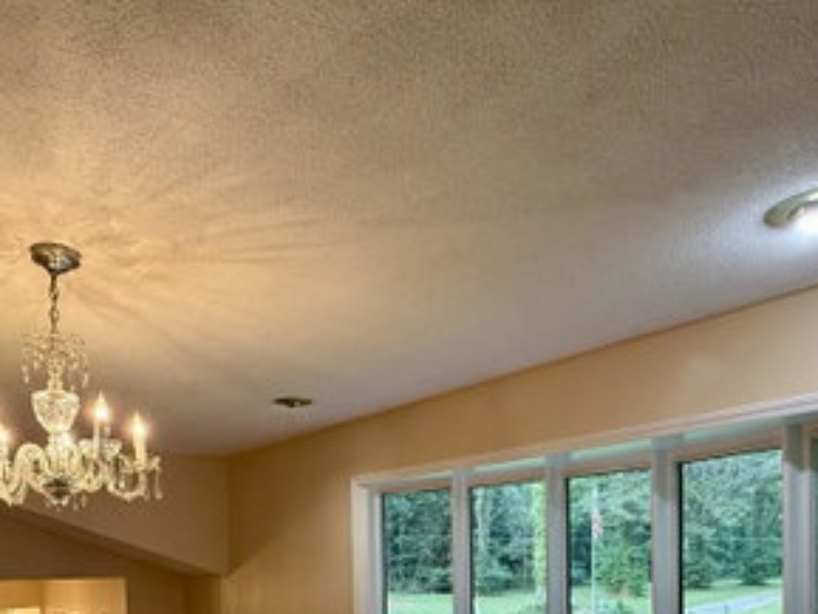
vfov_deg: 40.9
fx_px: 733
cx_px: 355
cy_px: 583
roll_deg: +0.8
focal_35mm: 31
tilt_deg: -1.1
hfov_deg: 58.1
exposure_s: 1/60
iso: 200
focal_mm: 2.22
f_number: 2.2
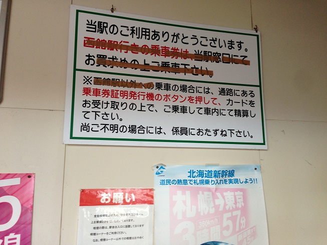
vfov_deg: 43.0
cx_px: 164
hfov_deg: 55.3
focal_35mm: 33
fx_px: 312
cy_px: 122
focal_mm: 4.12
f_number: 2.4
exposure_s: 1/20
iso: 50
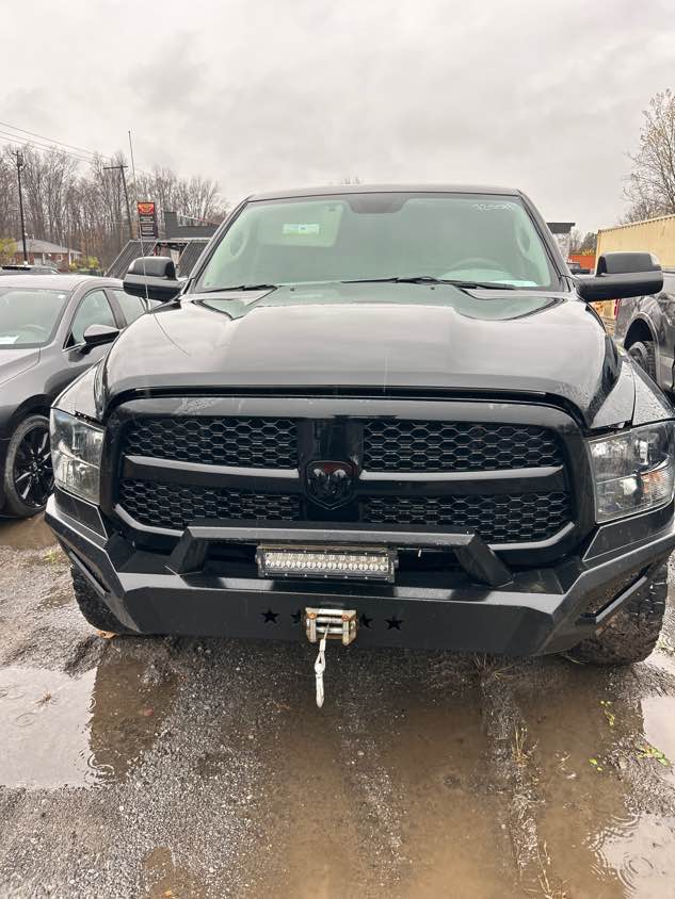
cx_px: 338
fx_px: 676
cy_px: 450
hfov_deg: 53.1
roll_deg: -0.5
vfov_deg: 67.3
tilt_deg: -13.8
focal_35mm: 26
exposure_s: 1/121
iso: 80
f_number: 1.5
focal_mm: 5.7
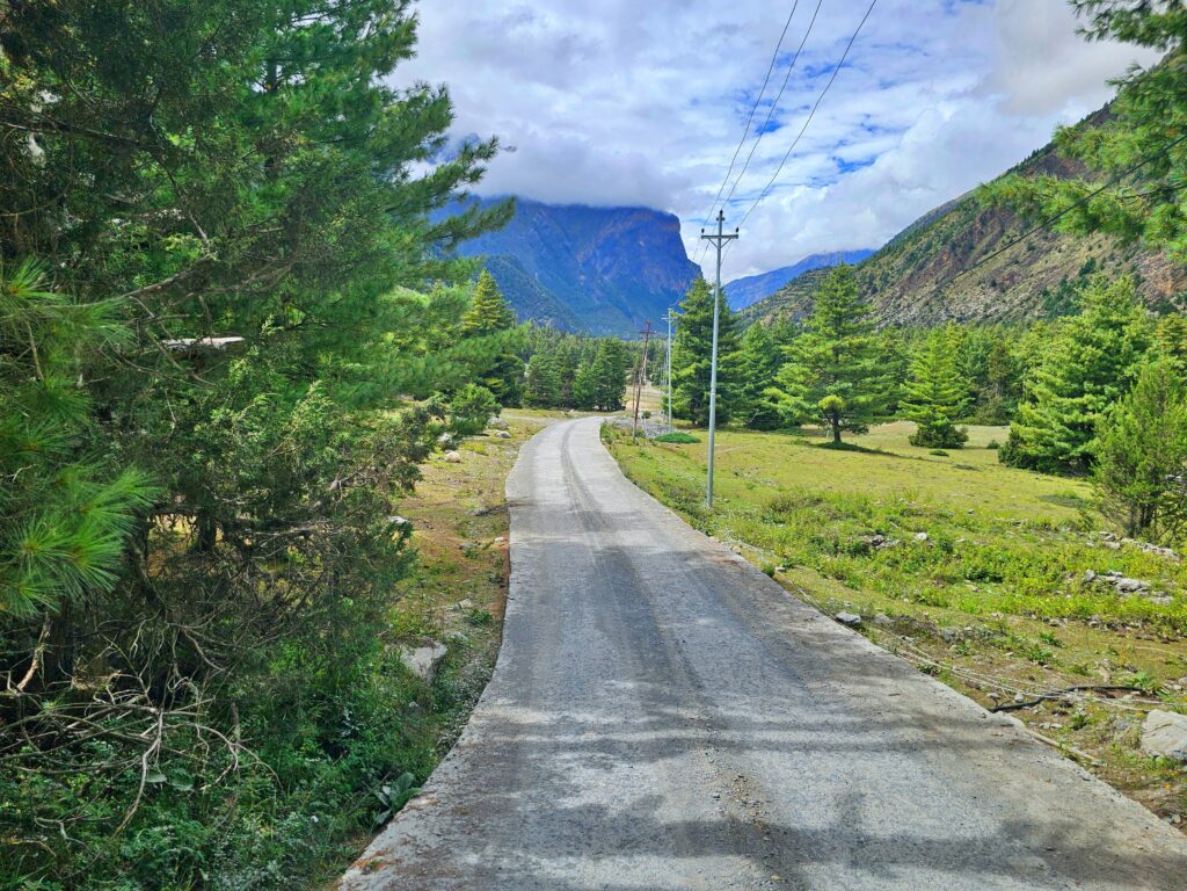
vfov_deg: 58.9
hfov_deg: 73.9
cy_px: 446
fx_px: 789
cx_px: 594
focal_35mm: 23
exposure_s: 1/640
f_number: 1.7
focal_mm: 6.3
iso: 10
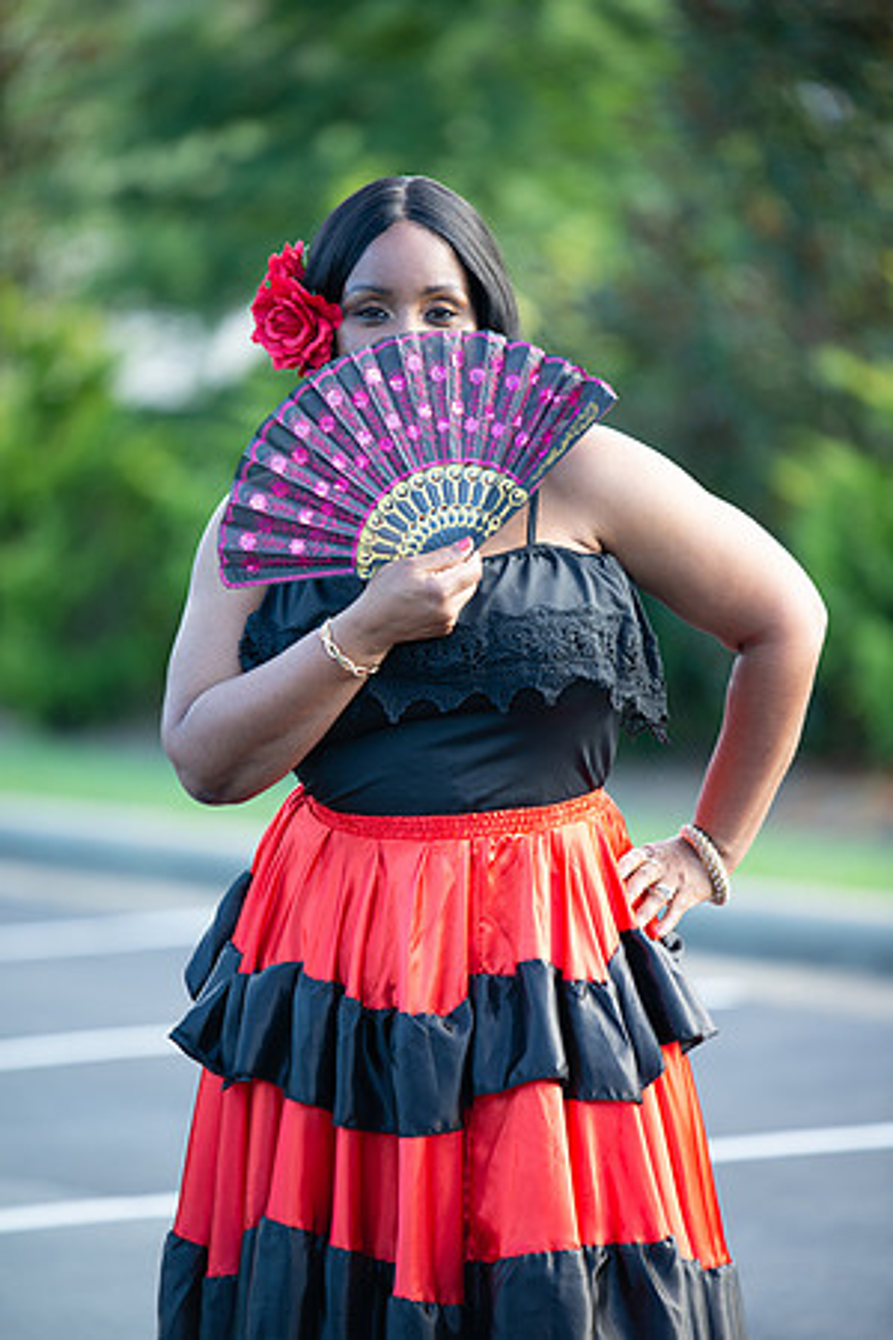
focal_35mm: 200
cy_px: 670
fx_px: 7441
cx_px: 446
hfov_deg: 6.9
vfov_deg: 10.3
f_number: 2.8
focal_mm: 200
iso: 250
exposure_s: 1/200
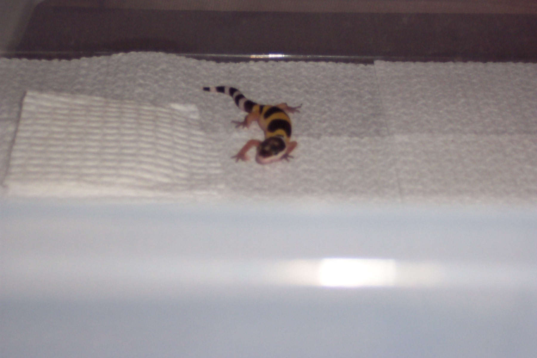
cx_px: 268
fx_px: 1134
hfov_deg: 26.7
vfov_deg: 17.9
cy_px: 179
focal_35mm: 76
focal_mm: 16
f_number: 4
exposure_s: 1/60
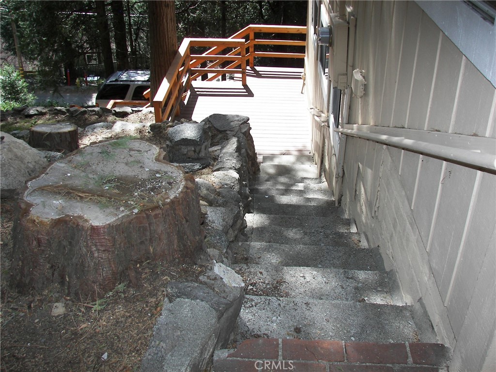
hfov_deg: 51.4
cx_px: 248
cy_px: 186
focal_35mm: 36
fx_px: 516
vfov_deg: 39.7
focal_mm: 6
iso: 50
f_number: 2.8
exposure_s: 1/250
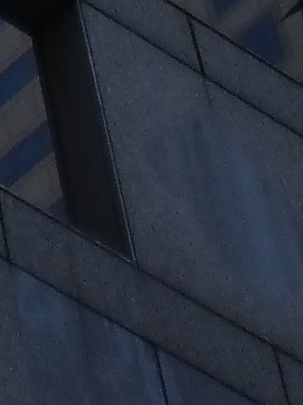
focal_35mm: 270
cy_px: -810
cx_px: -349
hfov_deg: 5.4
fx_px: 3153
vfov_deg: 6.7
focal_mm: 6.3
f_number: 4.6
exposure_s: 1/640
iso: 100
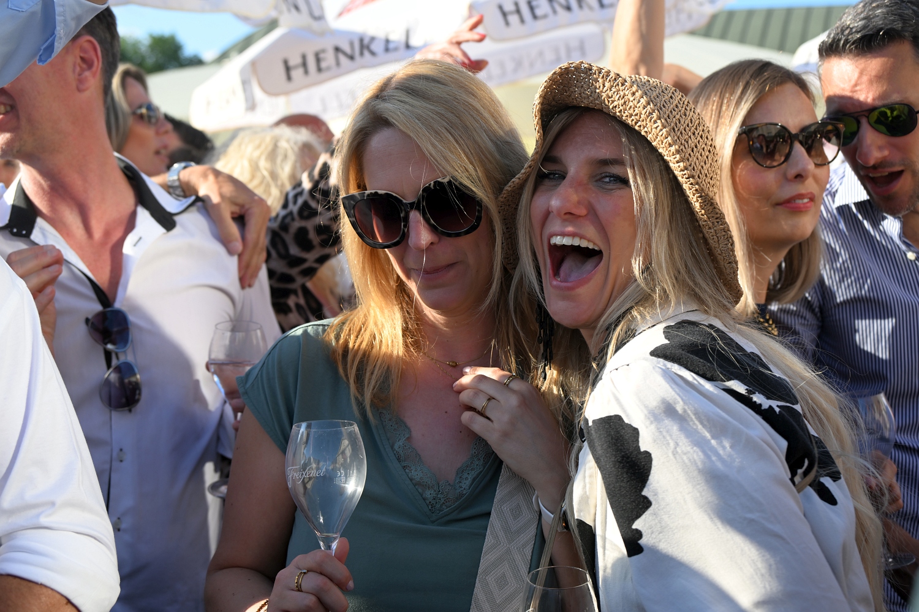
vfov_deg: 27.5
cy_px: 306
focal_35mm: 49
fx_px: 1250
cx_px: 460
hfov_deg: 40.4
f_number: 5.6
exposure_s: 1/400
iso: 200
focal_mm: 49
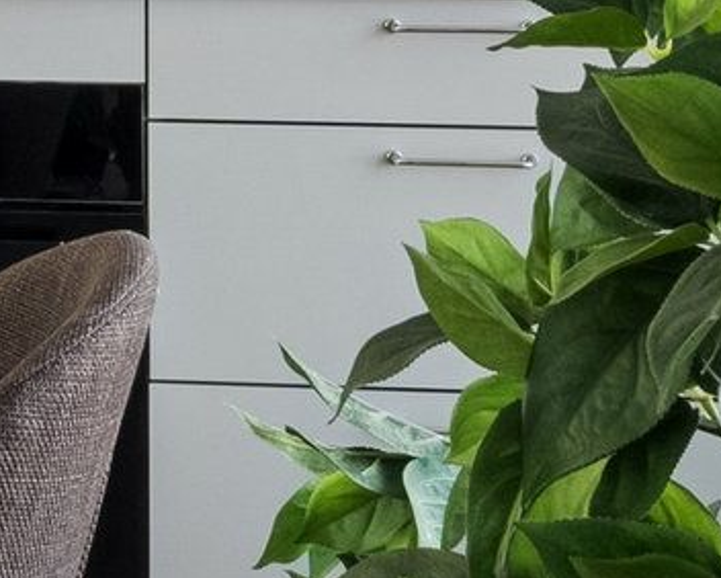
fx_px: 3587
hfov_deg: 10.8
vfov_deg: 8.8
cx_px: -555
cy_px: -445
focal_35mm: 168
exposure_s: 1/125
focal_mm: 14
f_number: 8
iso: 200
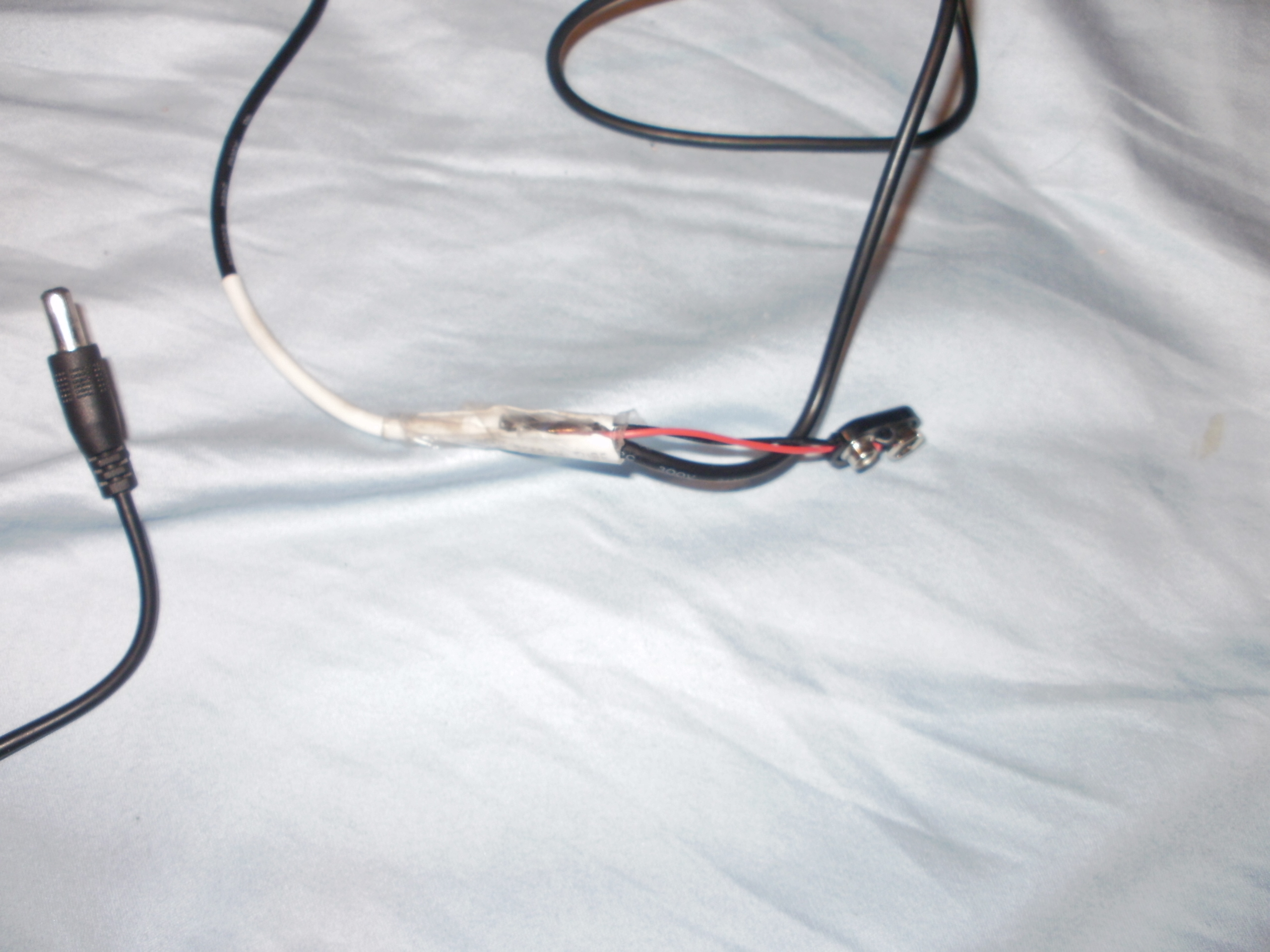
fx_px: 1321
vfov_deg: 39.7
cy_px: 476
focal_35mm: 36
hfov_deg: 51.4
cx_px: 635
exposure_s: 1/30
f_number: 3.5
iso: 125
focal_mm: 6.3
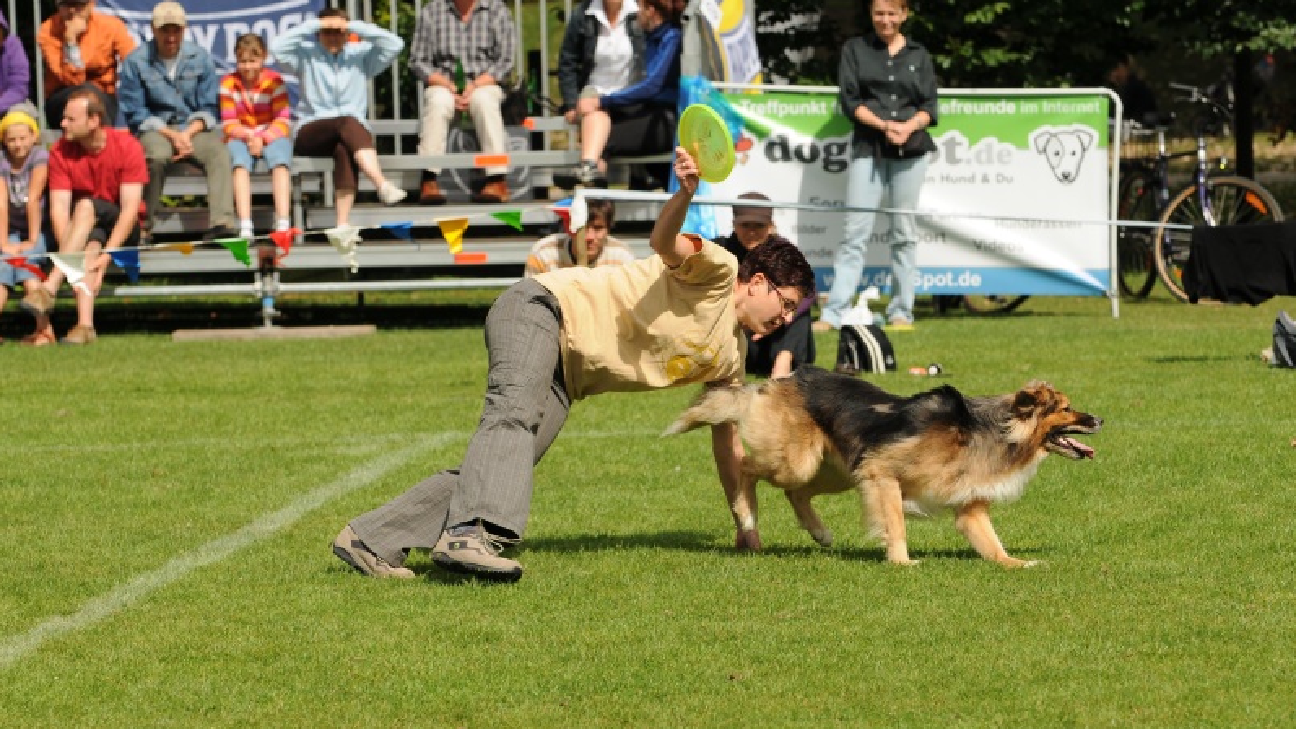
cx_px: 647
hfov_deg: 11.4
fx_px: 6494
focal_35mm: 189
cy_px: 370
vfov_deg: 6.4
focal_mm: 120
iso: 200
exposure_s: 1/1600
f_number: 4.5
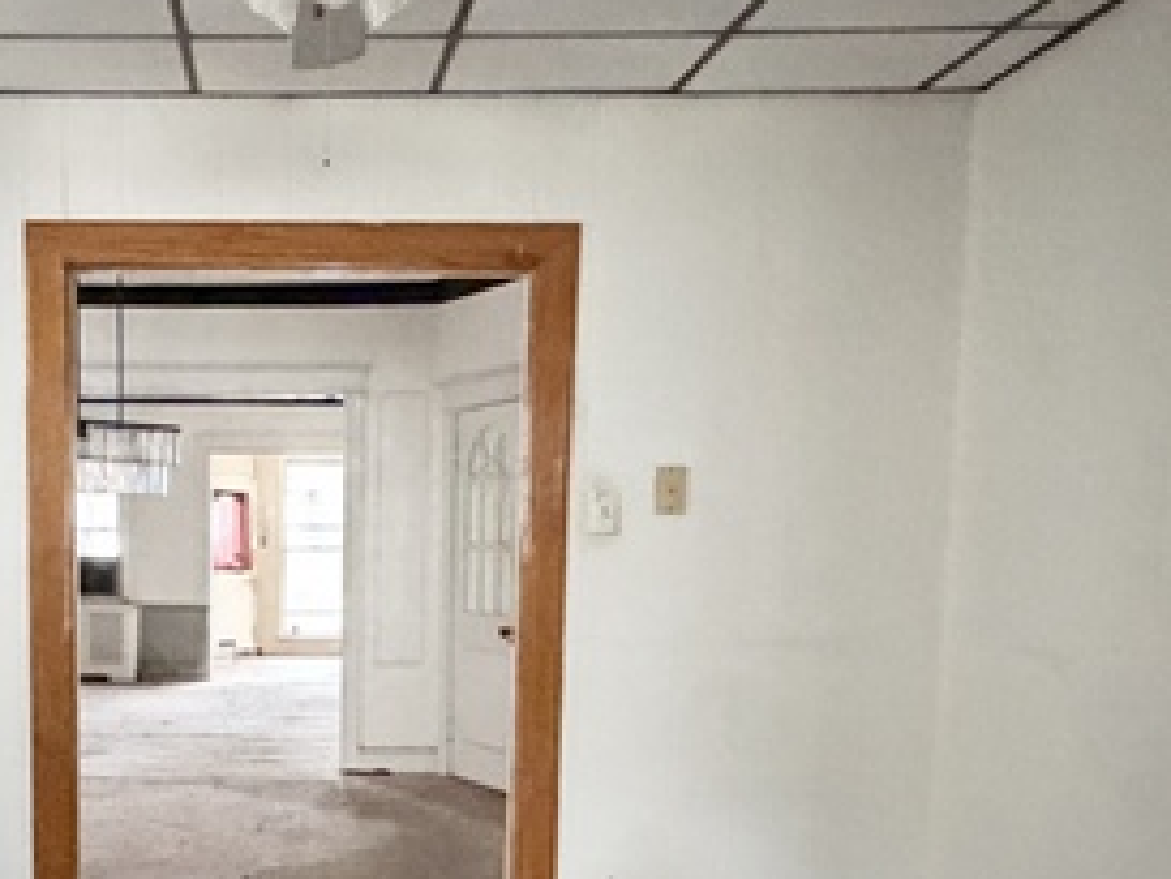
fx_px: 1388
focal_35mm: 41
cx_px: 257
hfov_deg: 43.9
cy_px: 716
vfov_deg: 34.0
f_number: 2.2
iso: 1600
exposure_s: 1/37
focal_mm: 2.22
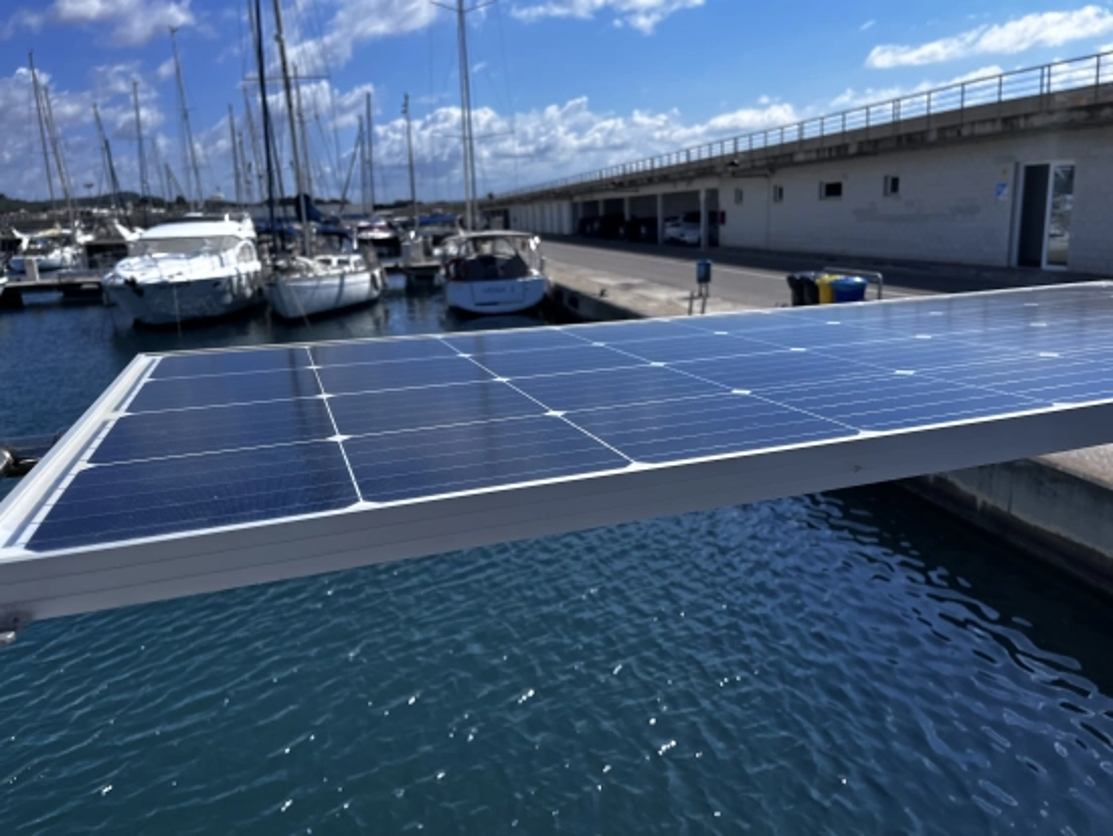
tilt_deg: -13.3
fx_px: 836
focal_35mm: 26
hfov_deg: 67.3
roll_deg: +2.9
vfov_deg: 53.1
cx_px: 556
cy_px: 418
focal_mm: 5.1
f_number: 1.6
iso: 50
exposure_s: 1/4310
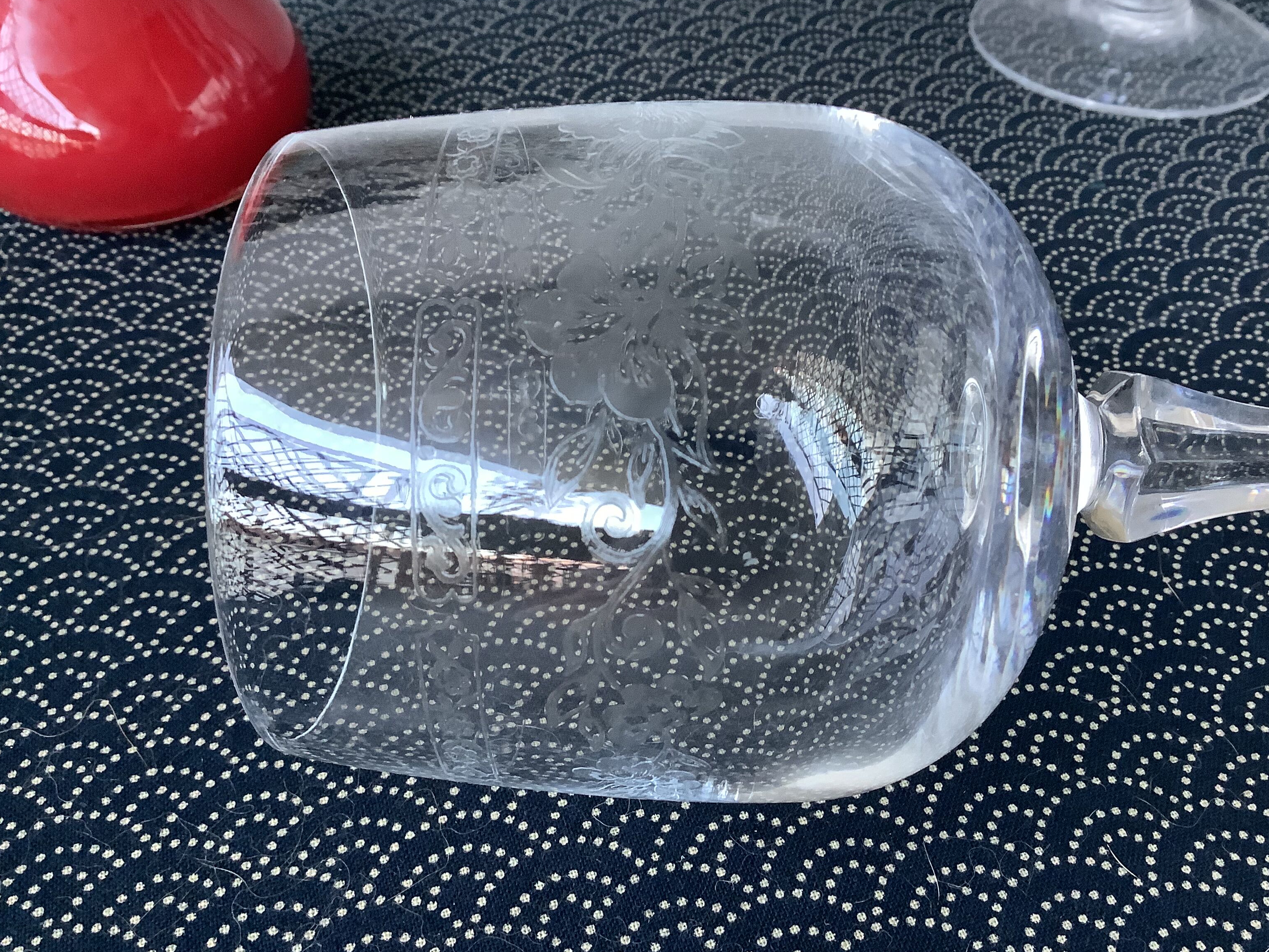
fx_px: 1210
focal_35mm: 33
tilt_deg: -42.2
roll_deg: +0.5
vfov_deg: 42.9
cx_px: 673
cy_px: 468
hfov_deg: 55.3
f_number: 2.4
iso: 320
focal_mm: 3.3
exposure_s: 1/33
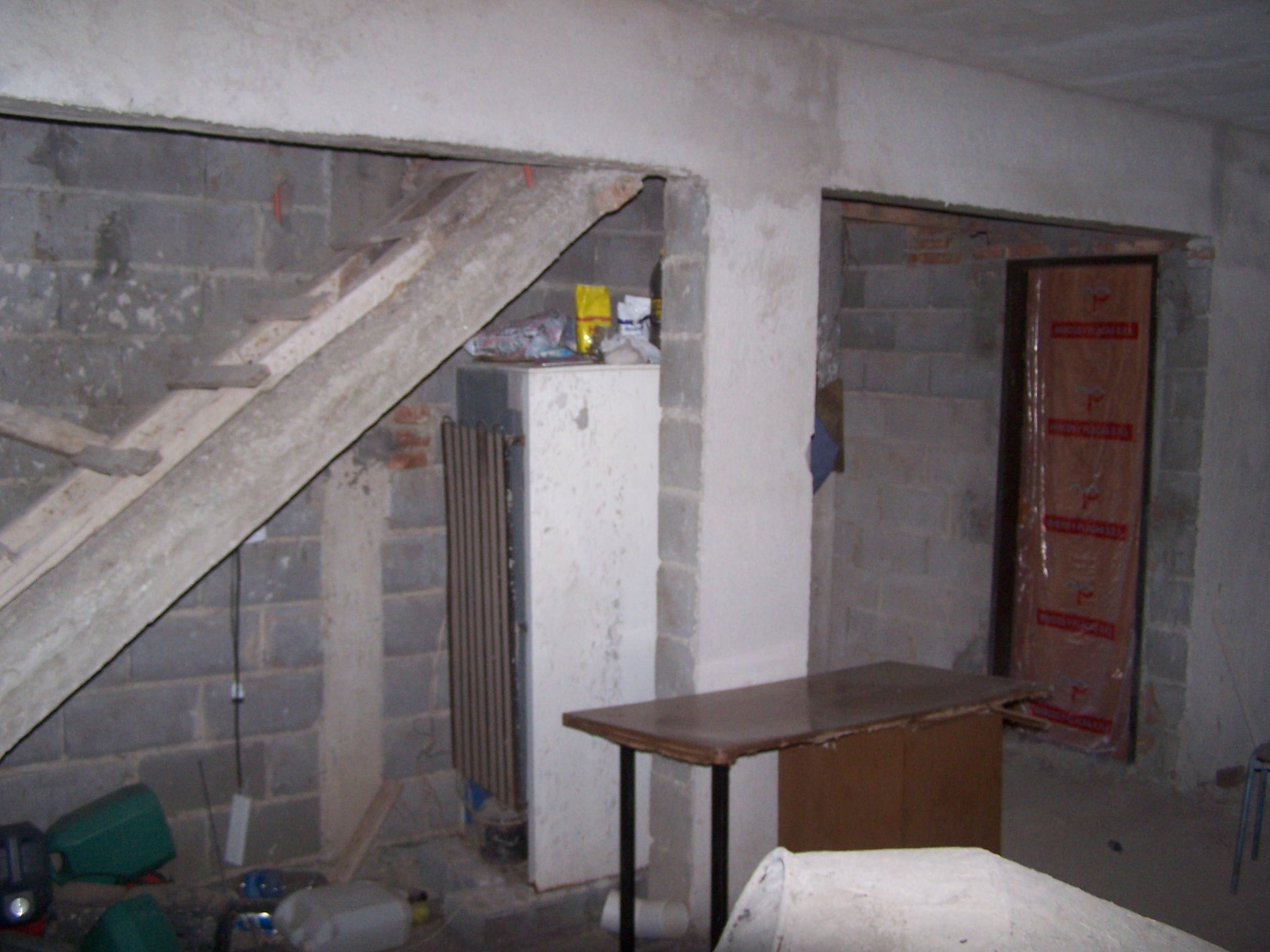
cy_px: 476
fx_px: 1394
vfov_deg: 37.7
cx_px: 635
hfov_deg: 49.0
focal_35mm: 38
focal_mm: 6.3
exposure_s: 1/60
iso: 140
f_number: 2.8
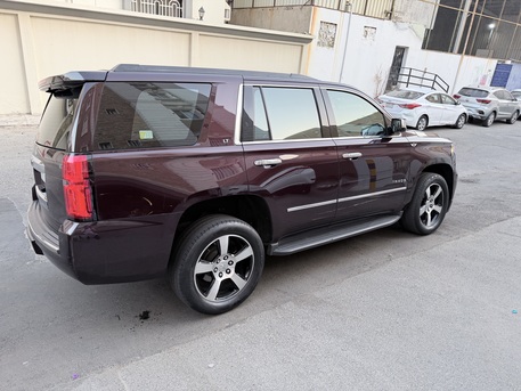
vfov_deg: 56.8
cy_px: 196
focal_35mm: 24
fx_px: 361
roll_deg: -5.4
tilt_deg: -23.0
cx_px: 260
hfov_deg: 71.6
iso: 125
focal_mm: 6.76
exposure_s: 1/121
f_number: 1.78
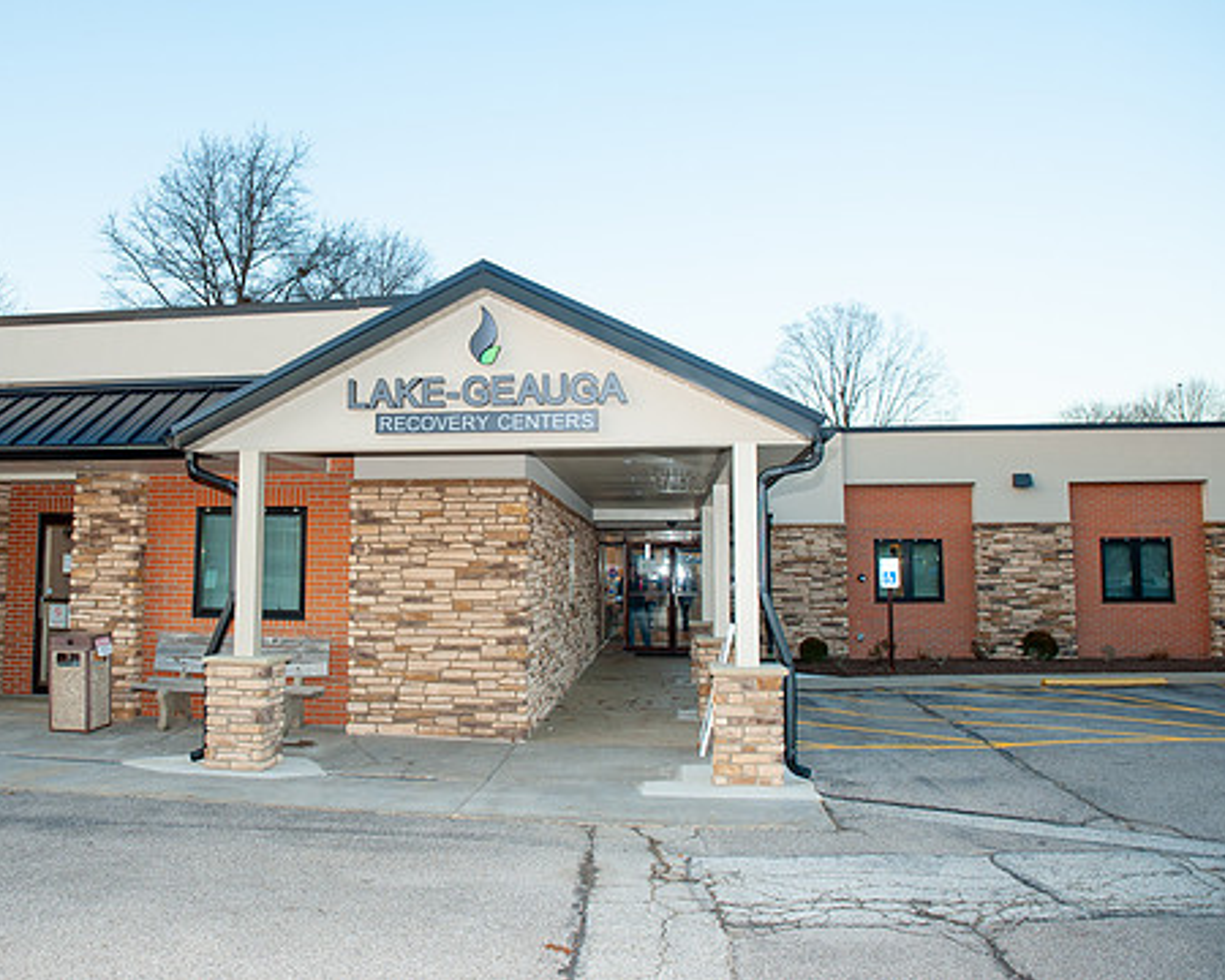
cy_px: 457
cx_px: 476
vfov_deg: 49.9
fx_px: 1051
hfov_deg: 59.8
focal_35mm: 29
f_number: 5
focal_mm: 24
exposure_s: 1/250
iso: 400
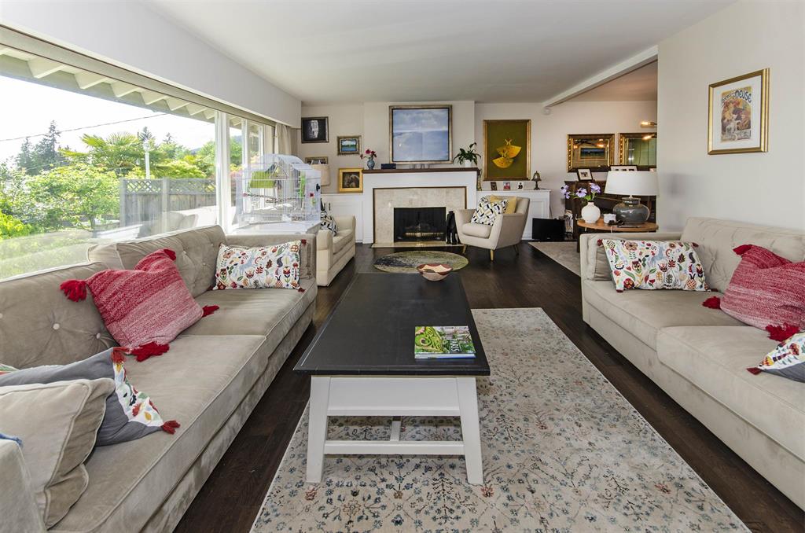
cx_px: 402
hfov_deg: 100.5
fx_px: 335
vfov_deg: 77.1
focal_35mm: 15
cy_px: 266
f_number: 8
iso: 100
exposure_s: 1/50
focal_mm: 10
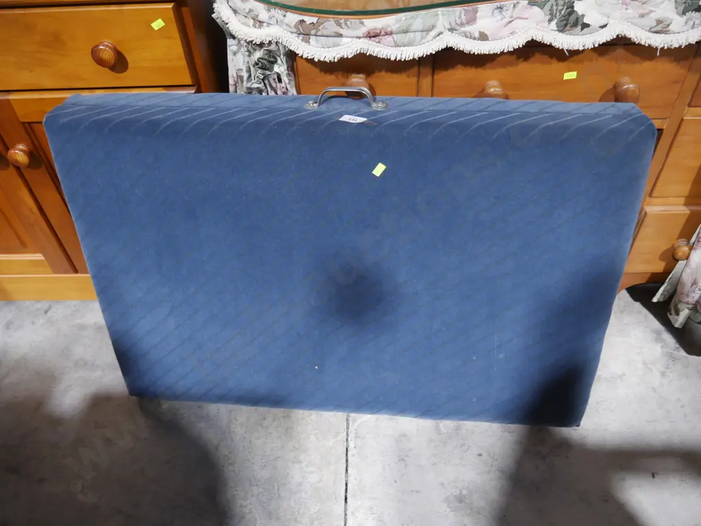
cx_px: 350
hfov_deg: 60.0
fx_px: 608
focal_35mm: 30
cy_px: 263
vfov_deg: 46.8
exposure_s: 1/60
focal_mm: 15
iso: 1000
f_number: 3.6
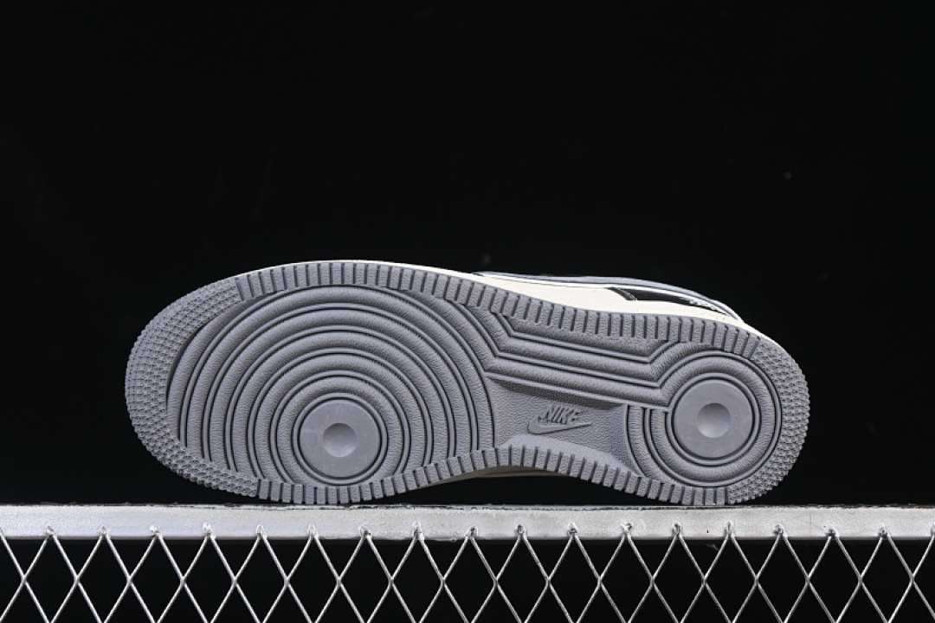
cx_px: 468
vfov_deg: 18.2
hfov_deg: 27.0
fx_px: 1948
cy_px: 312
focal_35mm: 75
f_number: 7.1
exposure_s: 1/60
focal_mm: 50
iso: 160
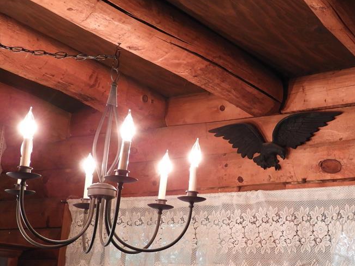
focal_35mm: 63
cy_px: 112
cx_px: 262
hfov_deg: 30.3
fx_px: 646
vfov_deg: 23.3
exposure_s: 1/20
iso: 400
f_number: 3.8
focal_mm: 7.2
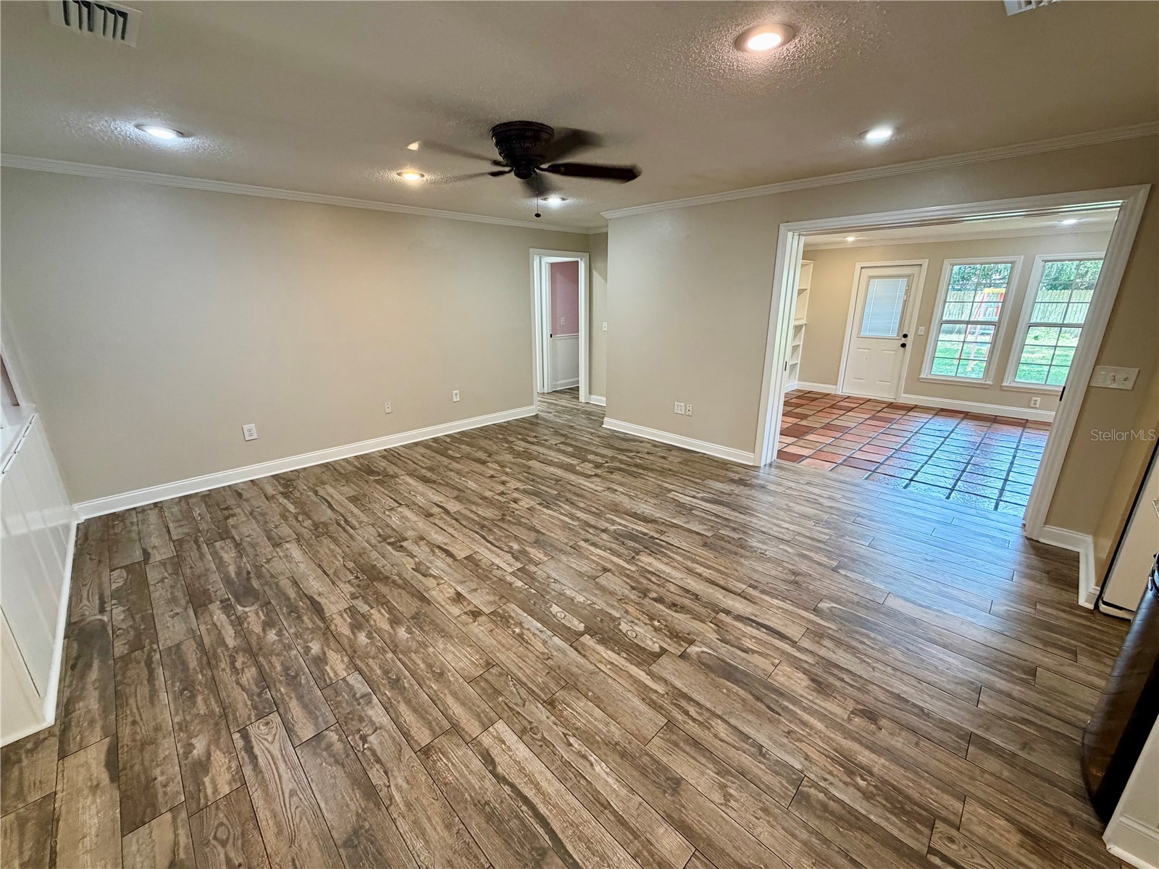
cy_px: 434
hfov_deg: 102.1
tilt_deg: -16.5
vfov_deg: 85.7
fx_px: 469
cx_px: 580
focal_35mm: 14
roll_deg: +0.7
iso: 250
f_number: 2.2
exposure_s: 1/60
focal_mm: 2.22
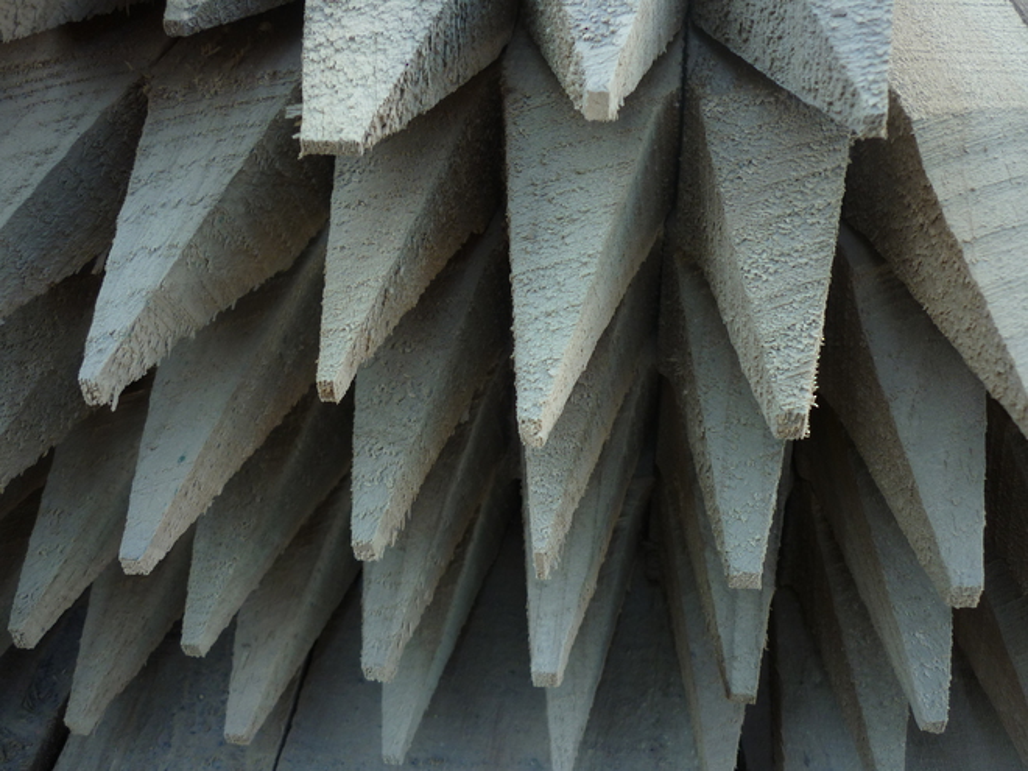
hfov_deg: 55.4
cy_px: 386
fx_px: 980
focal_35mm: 33
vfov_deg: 42.9
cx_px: 514
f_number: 2.8
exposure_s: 1/160
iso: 80
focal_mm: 5.5
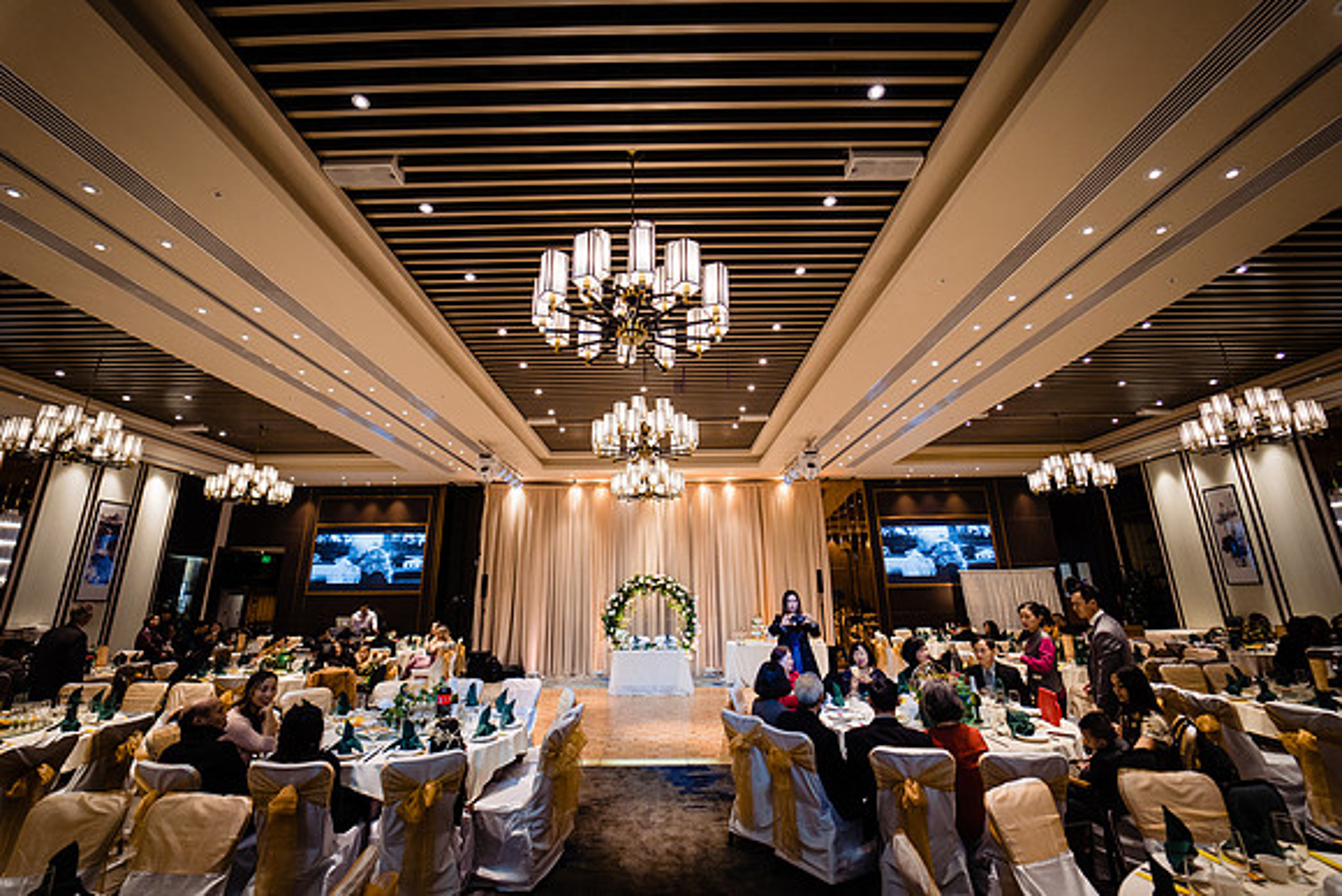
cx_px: 671
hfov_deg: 104.2
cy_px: 448
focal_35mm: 14
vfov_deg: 81.2
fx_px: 522
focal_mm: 14
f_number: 2.8
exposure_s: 1/160
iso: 1250
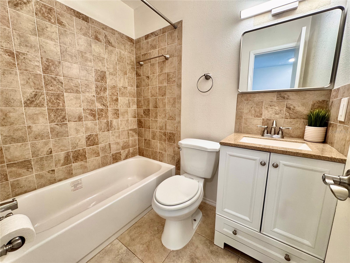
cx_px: 175
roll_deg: -0.5
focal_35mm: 14
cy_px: 132
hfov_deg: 102.1
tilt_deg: -10.2
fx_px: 142
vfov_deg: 85.7
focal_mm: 2.22
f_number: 2.2
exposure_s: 1/120
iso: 200
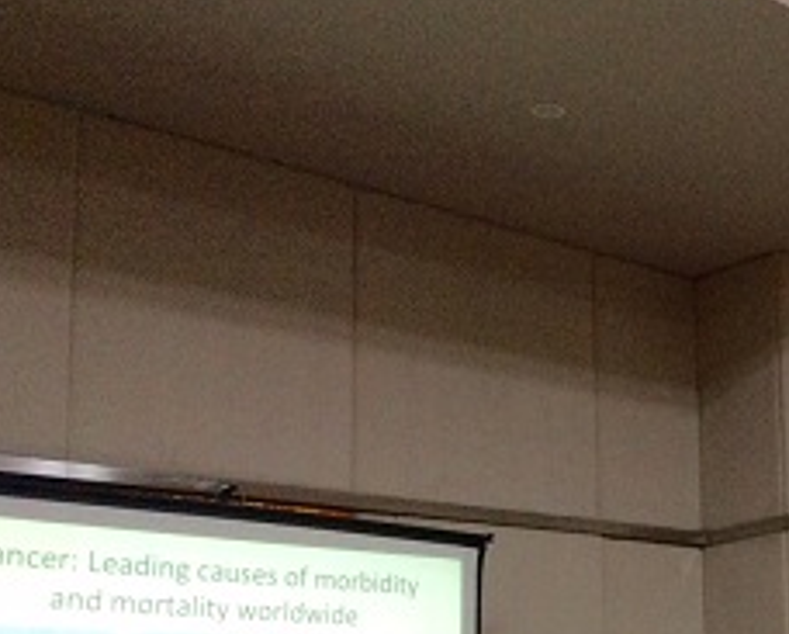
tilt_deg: +10.2
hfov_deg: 26.0
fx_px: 1590
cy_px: 483
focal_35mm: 68
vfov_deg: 22.3
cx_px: 841
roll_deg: +2.8
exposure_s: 1/25
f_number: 2.4
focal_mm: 3.3
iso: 100
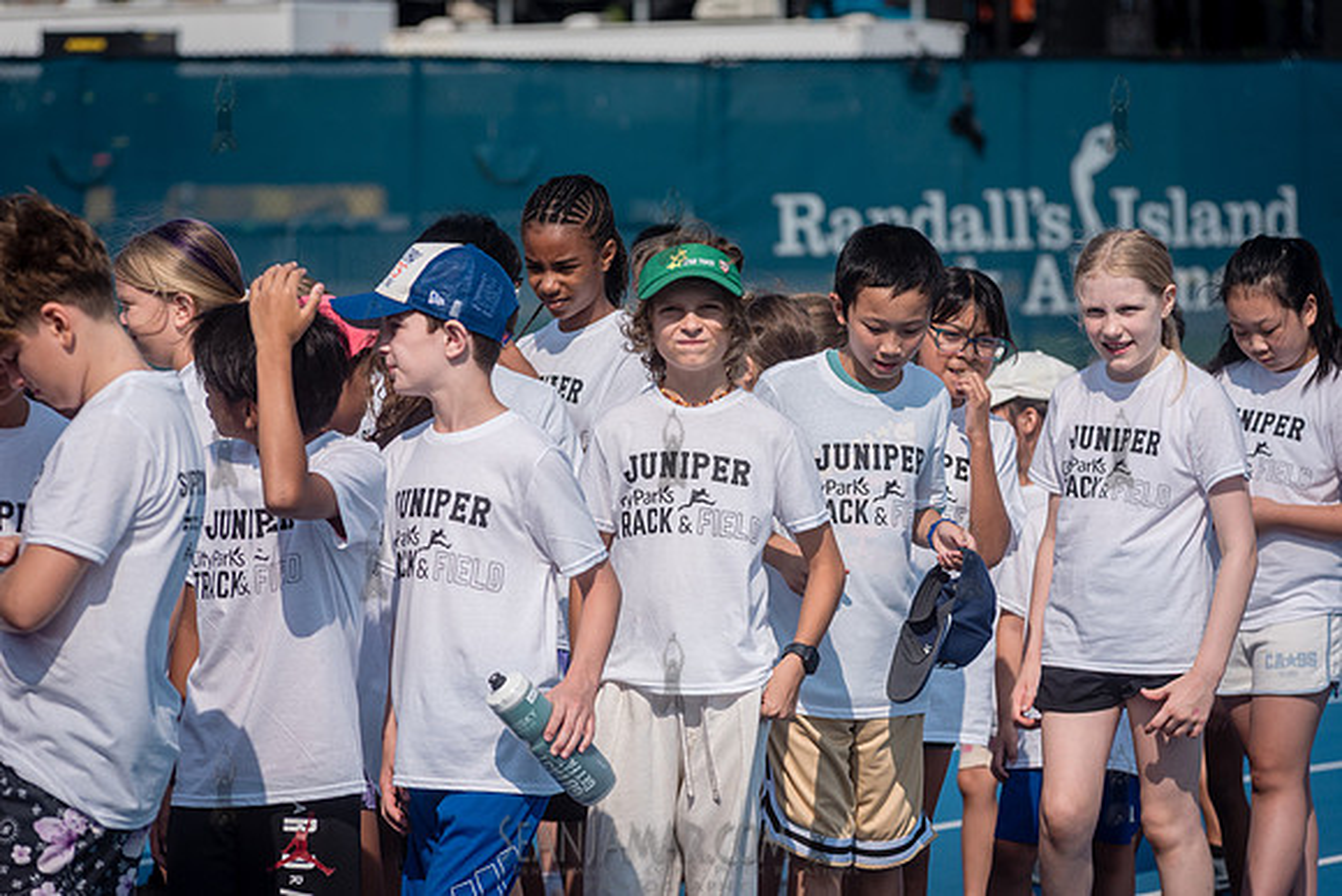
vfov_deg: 8.0
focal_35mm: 171
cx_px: 671
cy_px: 448
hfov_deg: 12.0
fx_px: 6368
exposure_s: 1/3200
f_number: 5.6
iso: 160
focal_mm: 170
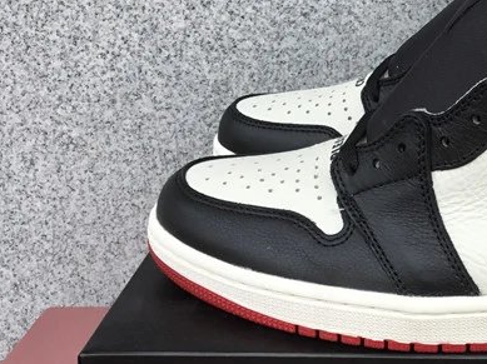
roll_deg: -1.7
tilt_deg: -24.9
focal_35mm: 63
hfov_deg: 29.1
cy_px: 210
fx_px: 886
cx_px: 468
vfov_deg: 23.2
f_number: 2.4
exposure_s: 1/206
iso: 25
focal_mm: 3.3
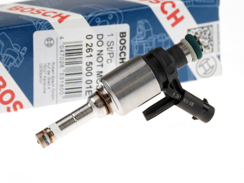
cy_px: 92
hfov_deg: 11.4
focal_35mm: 174
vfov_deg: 8.5
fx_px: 1226
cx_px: 122
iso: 200
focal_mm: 31.3
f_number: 3.8
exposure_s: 1/200
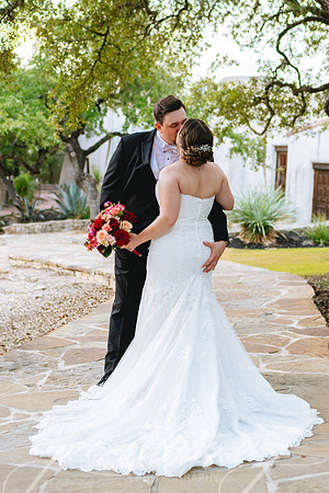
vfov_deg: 38.2
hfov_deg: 26.0
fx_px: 713
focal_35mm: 52
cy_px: 246
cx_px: 164
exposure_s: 1/400
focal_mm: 35
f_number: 2
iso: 1000
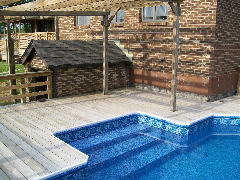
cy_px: 90
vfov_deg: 39.7
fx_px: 250
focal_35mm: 36
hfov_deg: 51.4
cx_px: 120
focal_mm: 6
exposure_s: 1/640
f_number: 2.7
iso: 64
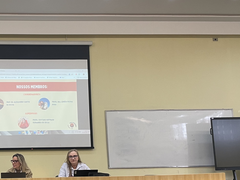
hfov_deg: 32.3
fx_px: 388
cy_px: 110
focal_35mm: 56
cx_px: 14
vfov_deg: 26.0
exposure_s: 1/60
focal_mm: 4.2
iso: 80
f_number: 1.6
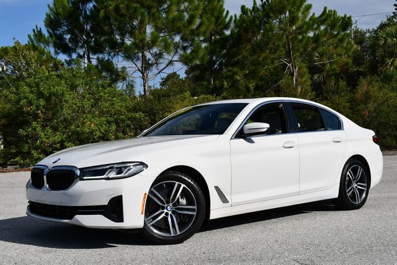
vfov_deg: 28.1
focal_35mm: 48
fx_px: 530
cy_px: 132
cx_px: 198
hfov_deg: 41.1
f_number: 9
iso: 100
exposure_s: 1/320
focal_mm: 24
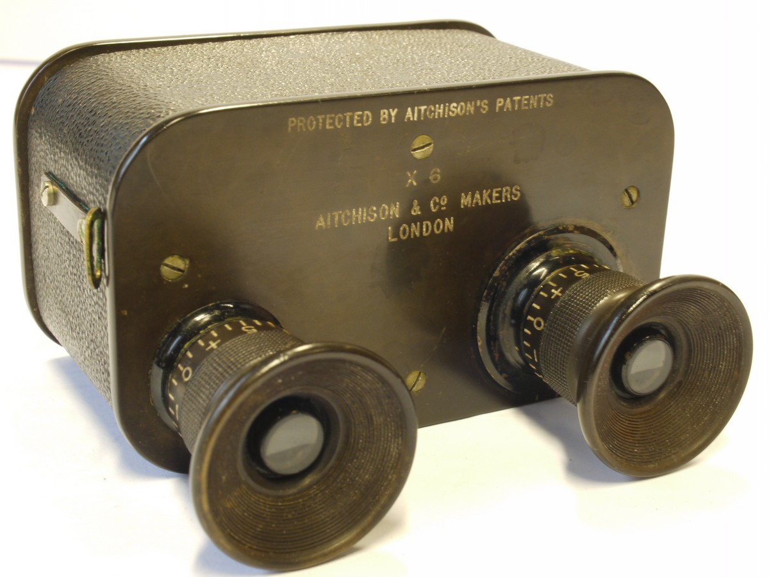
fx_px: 1333
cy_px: 288
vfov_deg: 24.4
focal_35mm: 60
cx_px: 384
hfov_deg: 32.2
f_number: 13
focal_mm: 30
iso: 400
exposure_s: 1/2.5
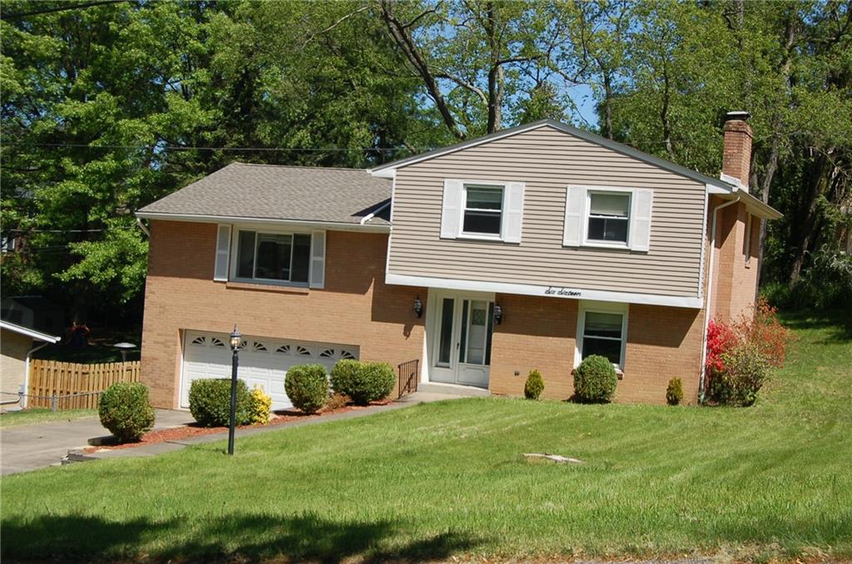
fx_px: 1346
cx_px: 426
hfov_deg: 35.1
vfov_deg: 23.7
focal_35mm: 57
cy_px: 282
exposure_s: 1/320
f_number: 9
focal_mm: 38
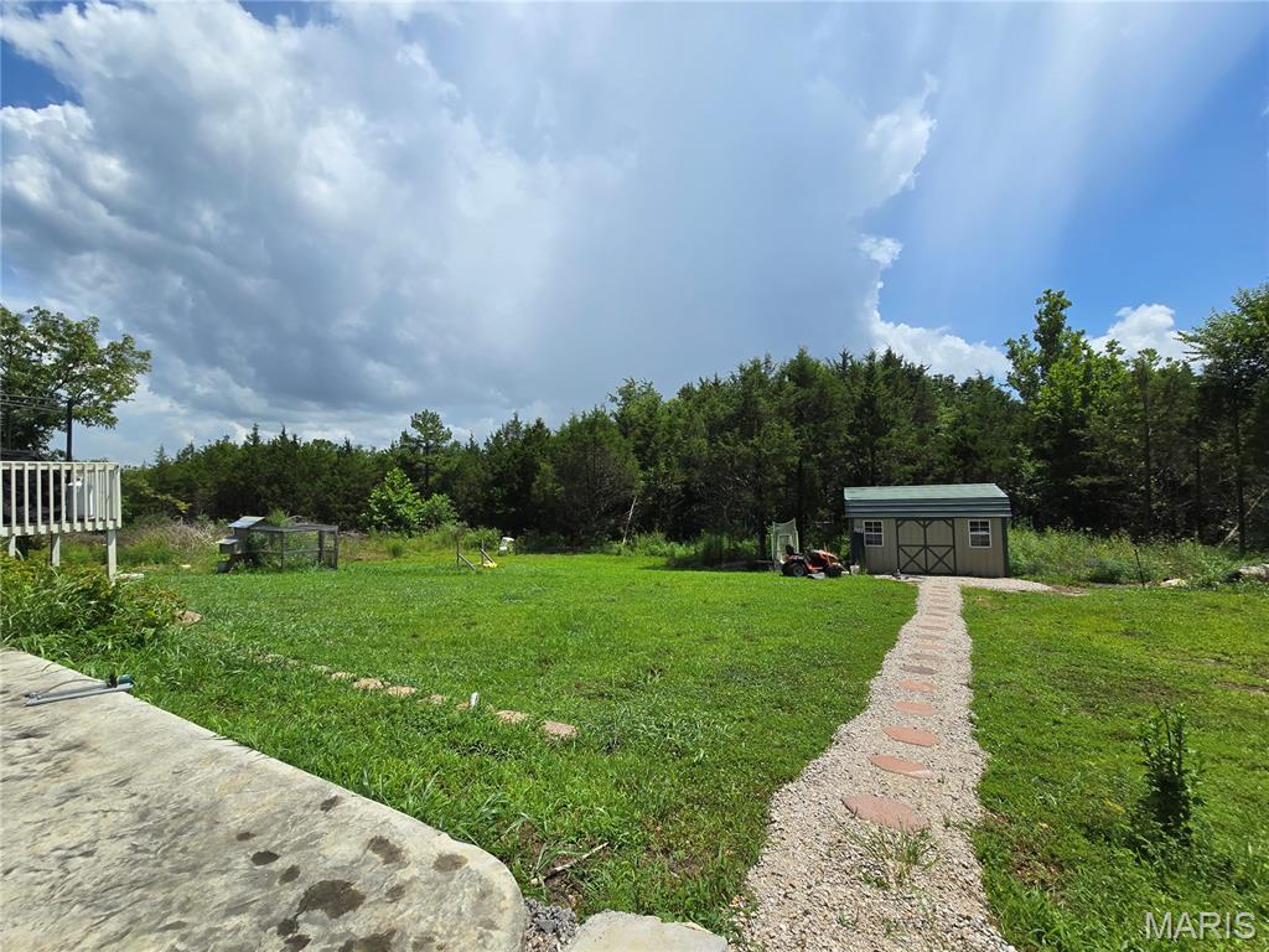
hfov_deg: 106.2
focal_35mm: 13
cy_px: 476
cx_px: 634
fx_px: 477
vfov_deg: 89.9
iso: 50
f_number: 2.2
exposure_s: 1/3327
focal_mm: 2.2
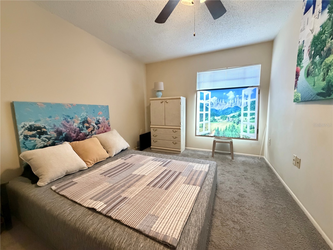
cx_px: 166
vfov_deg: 85.7
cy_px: 125
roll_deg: +0.6
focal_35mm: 14
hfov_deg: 102.1
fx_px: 135
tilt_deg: -6.4
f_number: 2.2
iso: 1250
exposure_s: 1/60
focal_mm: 2.22
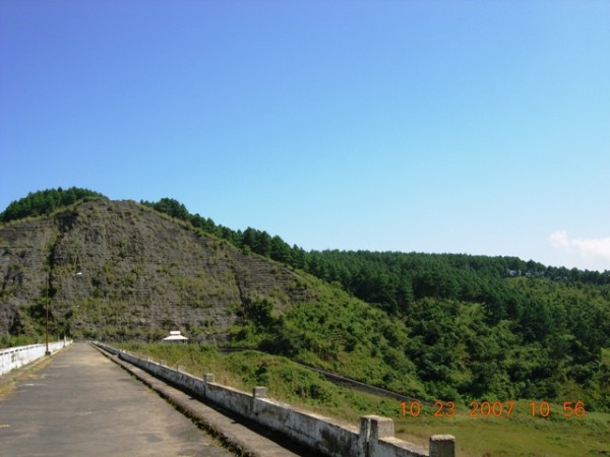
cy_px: 228
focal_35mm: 36
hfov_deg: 51.4
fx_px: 634
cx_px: 305
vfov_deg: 39.7
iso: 50
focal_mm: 7.5
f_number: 6.1
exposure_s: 1/271
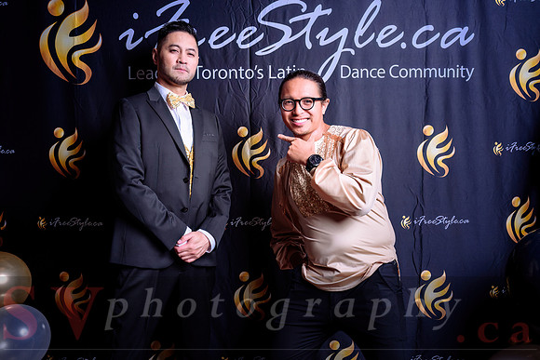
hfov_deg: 47.3
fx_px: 617
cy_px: 180
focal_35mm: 41
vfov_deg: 32.6
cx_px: 270
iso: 125
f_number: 4.5
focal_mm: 39
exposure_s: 1/160
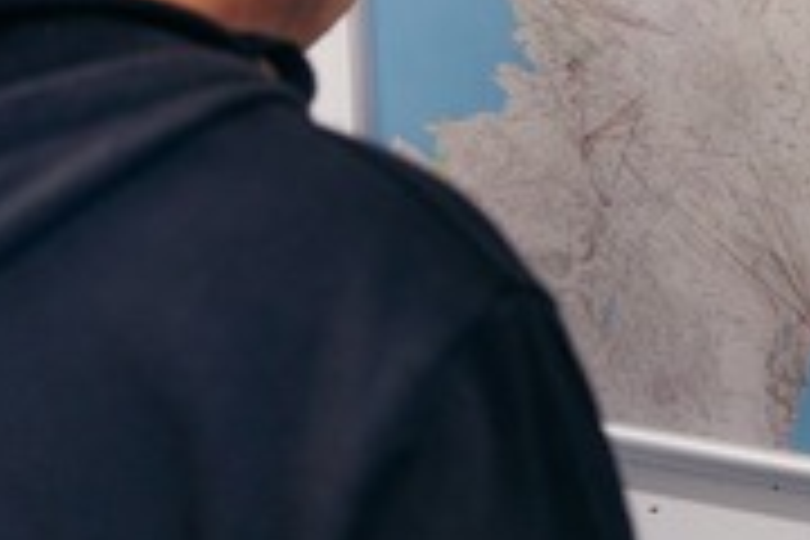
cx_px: 698
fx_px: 1350
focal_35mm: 60
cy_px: -54
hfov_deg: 32.1
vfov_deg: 21.5
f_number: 2.8
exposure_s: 1/400
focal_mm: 24
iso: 1250
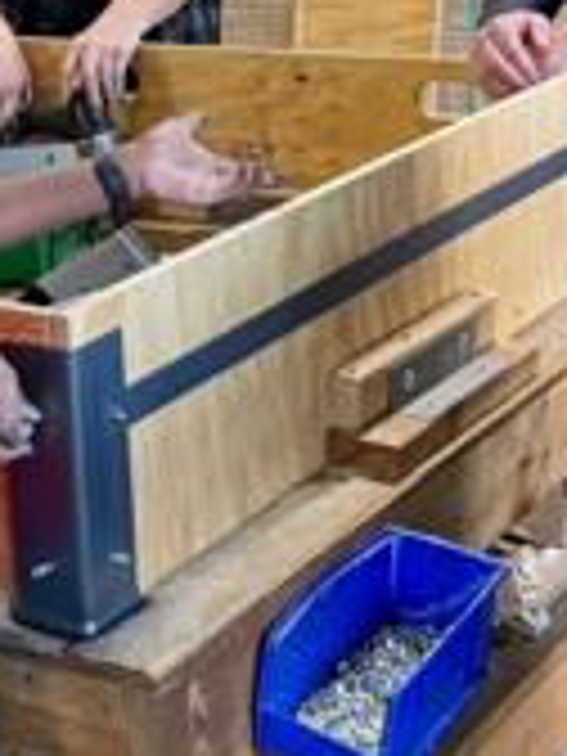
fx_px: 2031
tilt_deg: -14.5
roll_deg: +3.5
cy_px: 243
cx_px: 180
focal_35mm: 93
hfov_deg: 15.9
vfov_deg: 21.0
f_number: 1.6
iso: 125
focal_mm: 5.1
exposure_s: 1/60
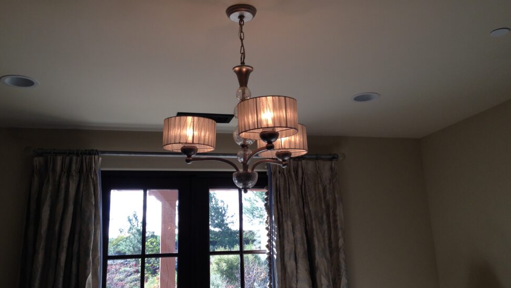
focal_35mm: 38
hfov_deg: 52.8
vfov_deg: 31.2
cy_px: 128
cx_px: 248
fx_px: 515
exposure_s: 1/121
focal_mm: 4.12
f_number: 2.4
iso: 50
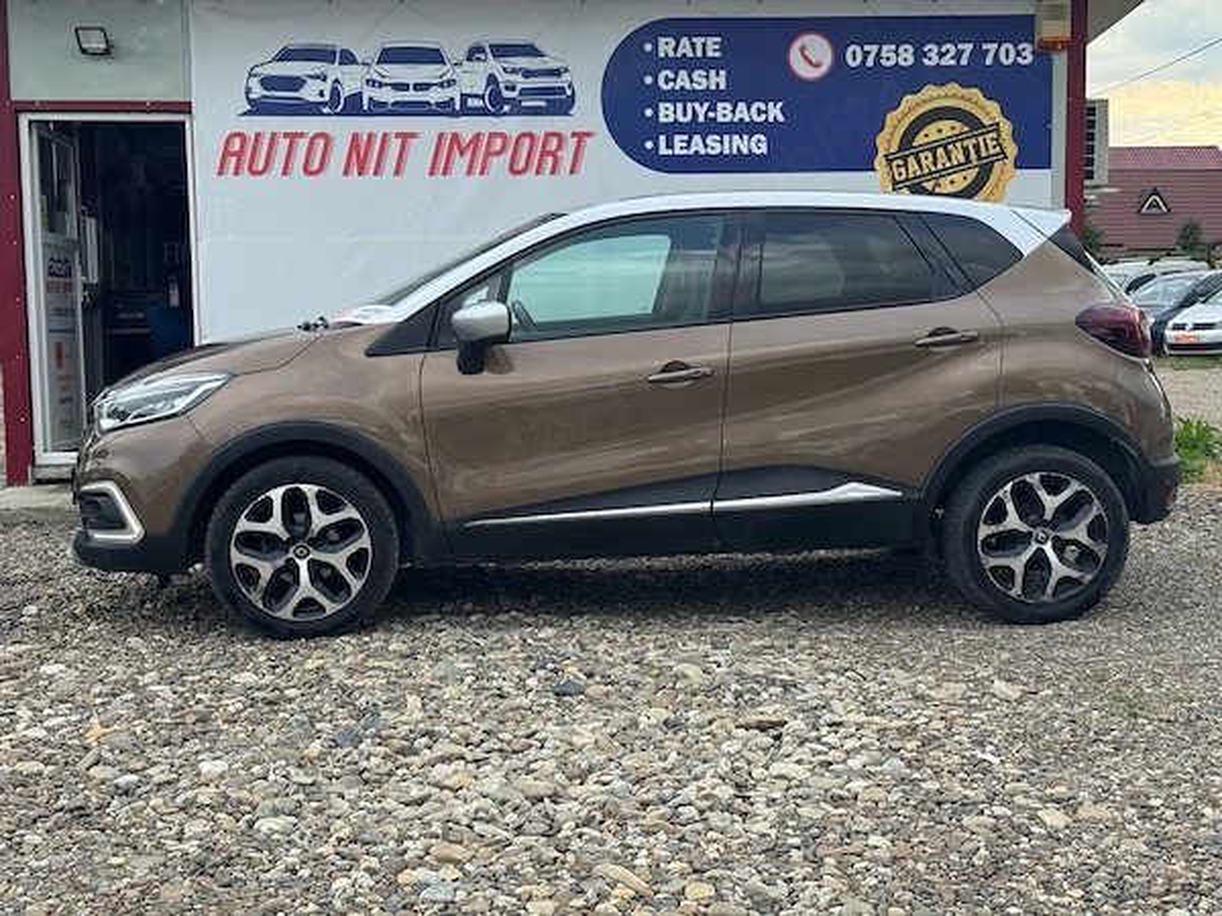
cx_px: 611
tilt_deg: -4.8
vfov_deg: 30.3
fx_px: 1694
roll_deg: +0.7
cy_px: 458
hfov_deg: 39.7
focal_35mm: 48
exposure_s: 1/854
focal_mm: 6.76
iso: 64
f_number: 1.78
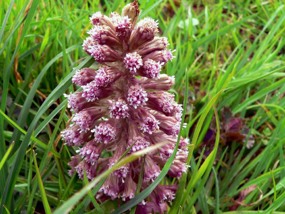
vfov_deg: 34.4
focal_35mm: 42
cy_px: 115
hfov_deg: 44.7
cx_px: 131
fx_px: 346
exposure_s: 1/125
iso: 80
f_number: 4
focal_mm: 6
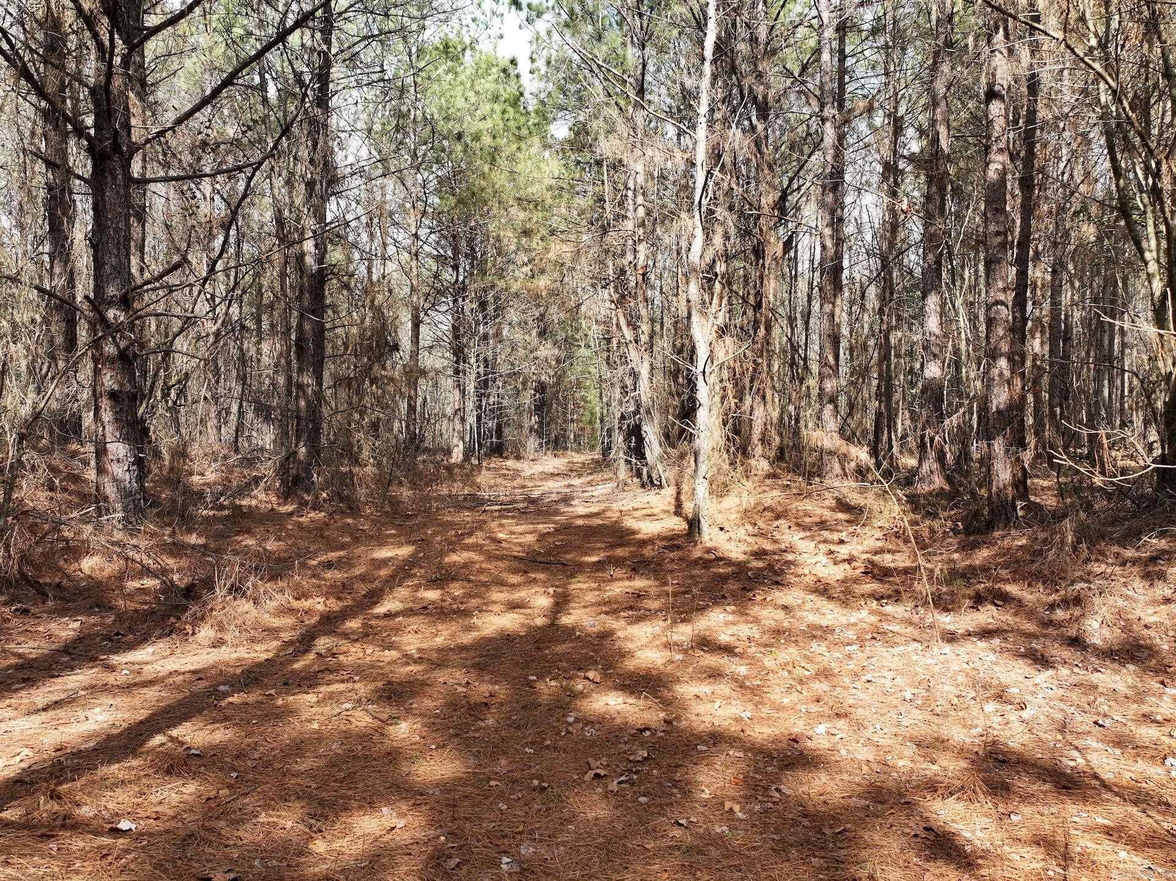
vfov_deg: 56.8
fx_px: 815
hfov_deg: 71.6
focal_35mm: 24
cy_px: 440
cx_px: 588
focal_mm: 12.29
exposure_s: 1/500
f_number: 2.8
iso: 100
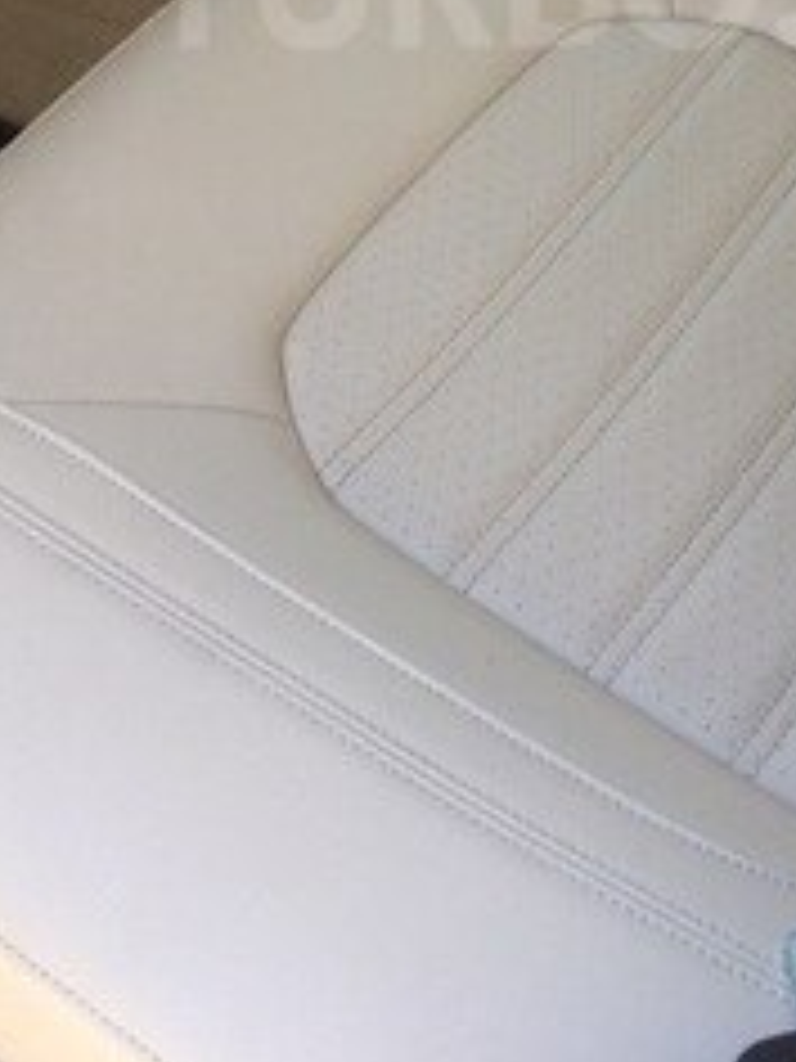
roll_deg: -2.8
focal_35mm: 81
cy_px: -20
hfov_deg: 18.1
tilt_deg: -35.5
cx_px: 603
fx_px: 2483
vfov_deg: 23.1
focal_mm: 4.15
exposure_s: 1/134
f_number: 2.2
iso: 32
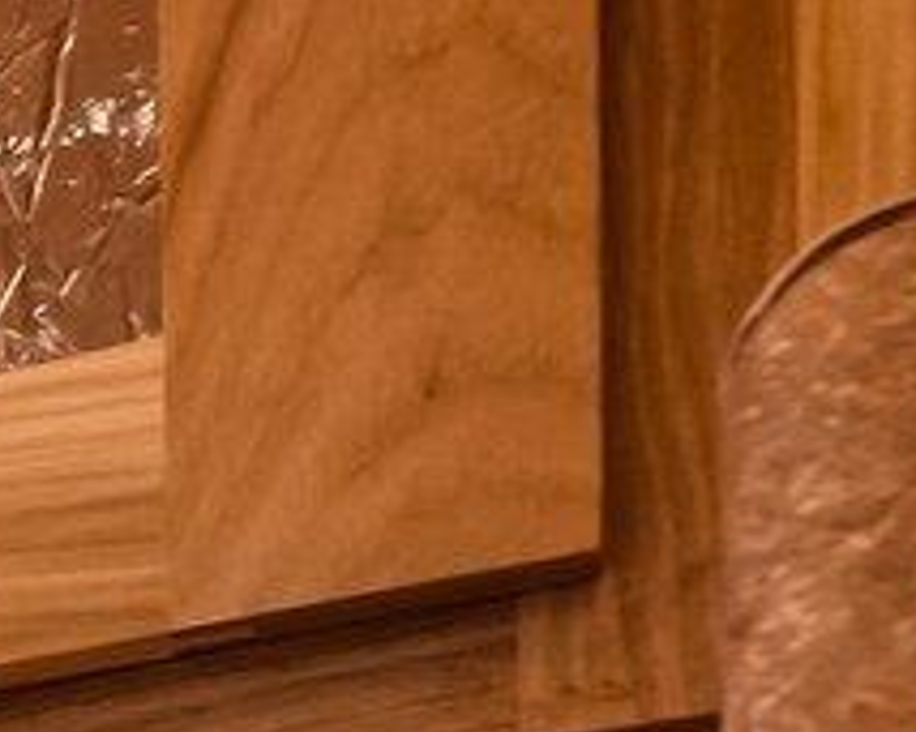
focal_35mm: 126
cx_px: -3347
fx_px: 3414
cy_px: 1924
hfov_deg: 6.9
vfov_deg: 10.2
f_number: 8
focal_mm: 14
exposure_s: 1/8
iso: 800
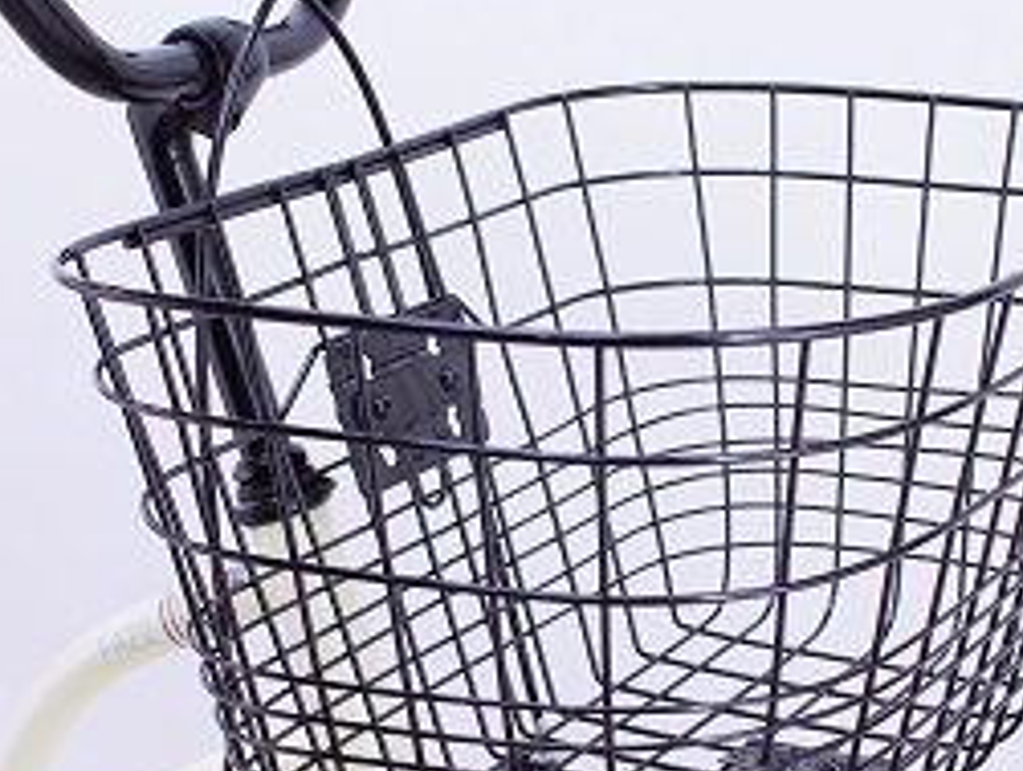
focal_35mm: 86
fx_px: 2545
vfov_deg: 17.2
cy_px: 463
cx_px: 595
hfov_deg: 22.7
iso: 800
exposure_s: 1/100
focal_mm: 30
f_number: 5.6
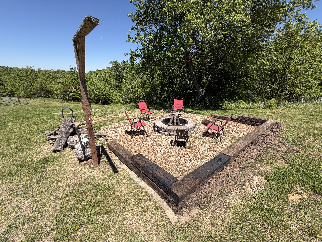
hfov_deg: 102.1
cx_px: 161
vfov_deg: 85.7
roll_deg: -1.6
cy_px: 121
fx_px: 130
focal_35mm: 14
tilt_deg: -19.7
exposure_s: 1/770
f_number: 2.2
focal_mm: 2.22
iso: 25
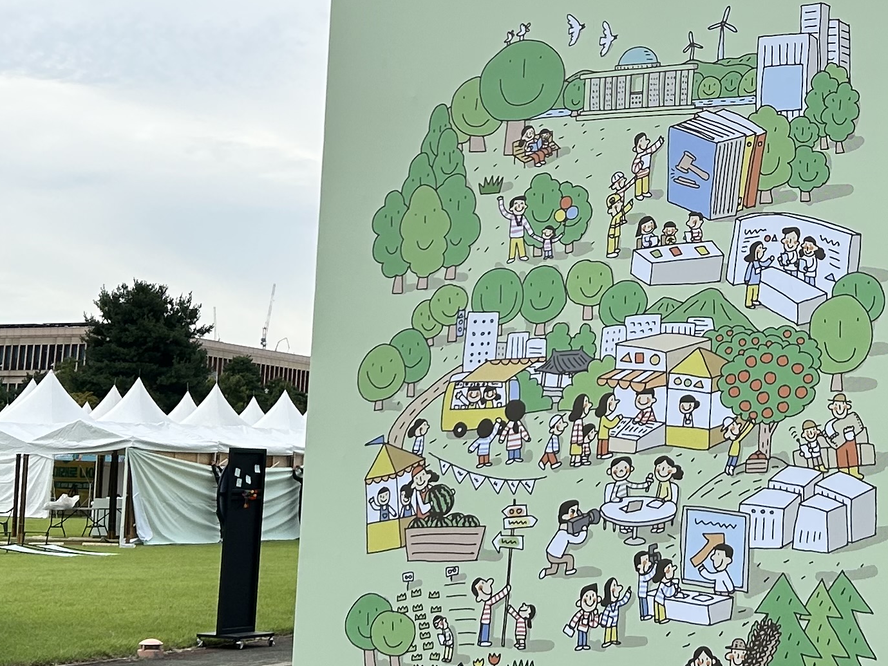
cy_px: 74
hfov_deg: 25.4
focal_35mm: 76
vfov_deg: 19.1
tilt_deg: +12.2
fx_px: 1950
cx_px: 629
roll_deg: -1.3
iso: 50
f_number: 1.5
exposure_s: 1/3704
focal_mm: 5.7
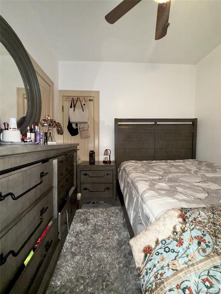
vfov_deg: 102.1
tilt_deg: -1.6
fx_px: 119
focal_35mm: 14
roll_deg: -0.5
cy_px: 147
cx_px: 110
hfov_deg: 85.7
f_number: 2.2
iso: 200
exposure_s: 1/40
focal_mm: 2.22
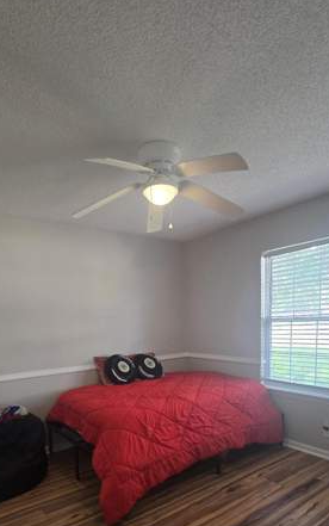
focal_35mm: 20
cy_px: 366
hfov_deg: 59.7
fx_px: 287
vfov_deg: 81.1
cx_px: 155
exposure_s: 1/60
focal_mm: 2.2
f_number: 2.2
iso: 200
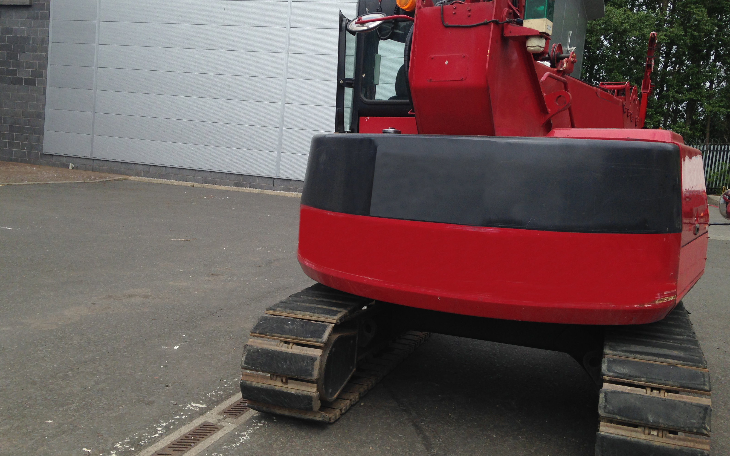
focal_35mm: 36
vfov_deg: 35.3
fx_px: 716
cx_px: 369
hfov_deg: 54.0
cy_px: 197
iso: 50
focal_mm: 4.12
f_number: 2.4
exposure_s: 1/1550
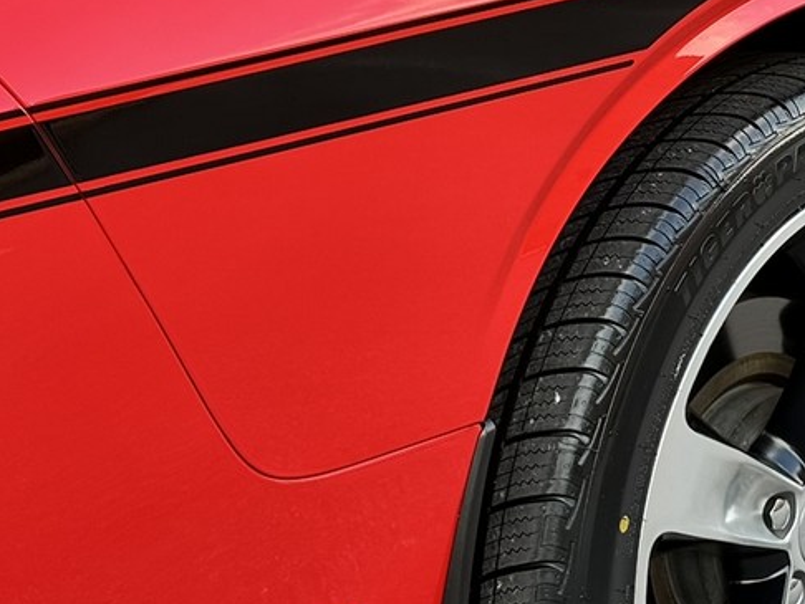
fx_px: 1838
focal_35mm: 79
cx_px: 633
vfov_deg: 18.6
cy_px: 187
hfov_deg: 24.3
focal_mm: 6.86
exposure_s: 1/264
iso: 80
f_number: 1.78
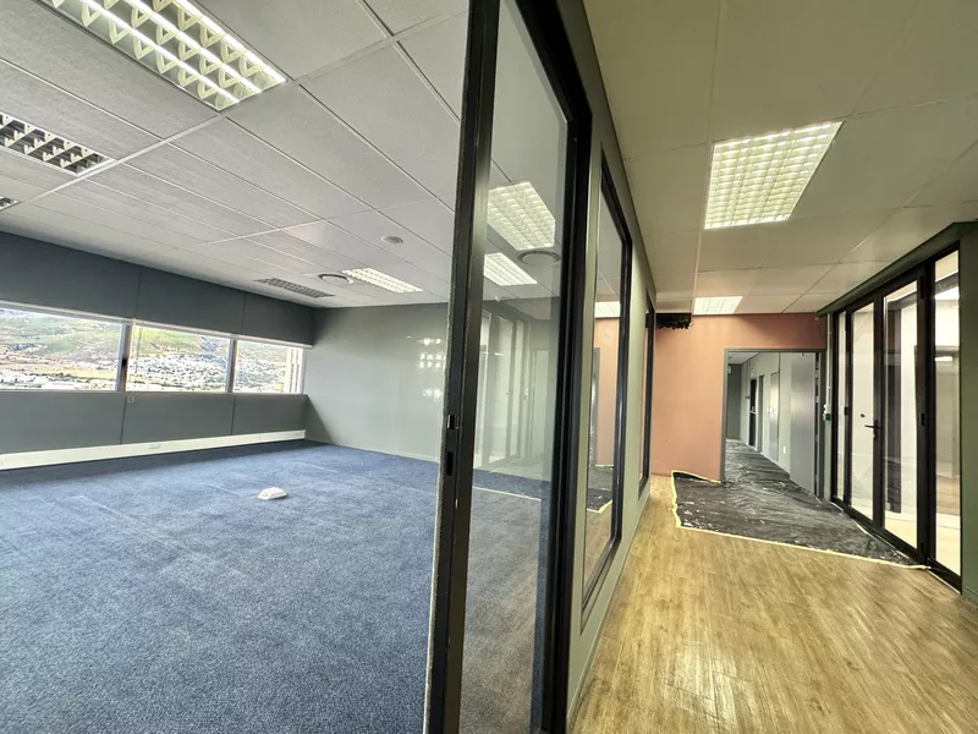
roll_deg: -3.9
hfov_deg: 102.1
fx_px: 396
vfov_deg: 85.7
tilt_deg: +2.8
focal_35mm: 14
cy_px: 367
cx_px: 489
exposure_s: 1/50
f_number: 2.2
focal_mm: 2.22
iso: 200
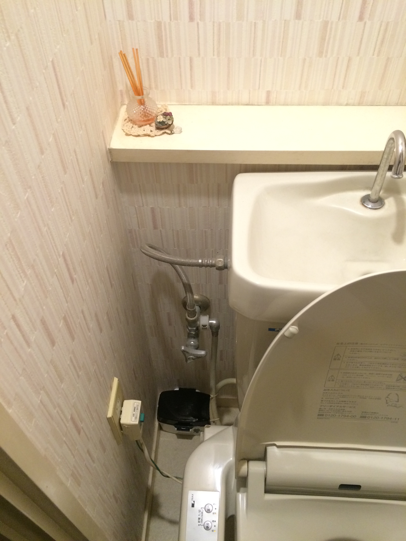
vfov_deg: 61.7
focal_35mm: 29
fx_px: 454
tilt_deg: -50.3
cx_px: 203
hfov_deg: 48.2
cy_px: 270
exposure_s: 1/30
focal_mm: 4.15
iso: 200
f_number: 2.2
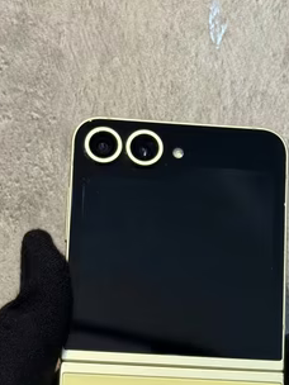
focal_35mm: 101
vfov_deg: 19.0
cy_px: 379
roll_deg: -14.7
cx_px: 181
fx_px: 1124
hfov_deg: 14.6
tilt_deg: +5.2
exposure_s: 1/50
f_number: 1.78
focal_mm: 6.76
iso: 50
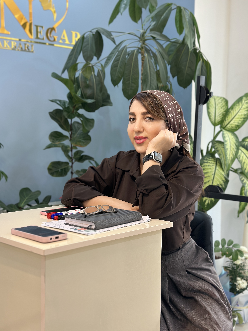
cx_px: 124
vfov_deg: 39.7
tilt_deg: -4.2
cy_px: 166
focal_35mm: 48
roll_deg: -1.2
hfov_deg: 30.3
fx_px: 459
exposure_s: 1/50
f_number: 1.78
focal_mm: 6.86
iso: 160
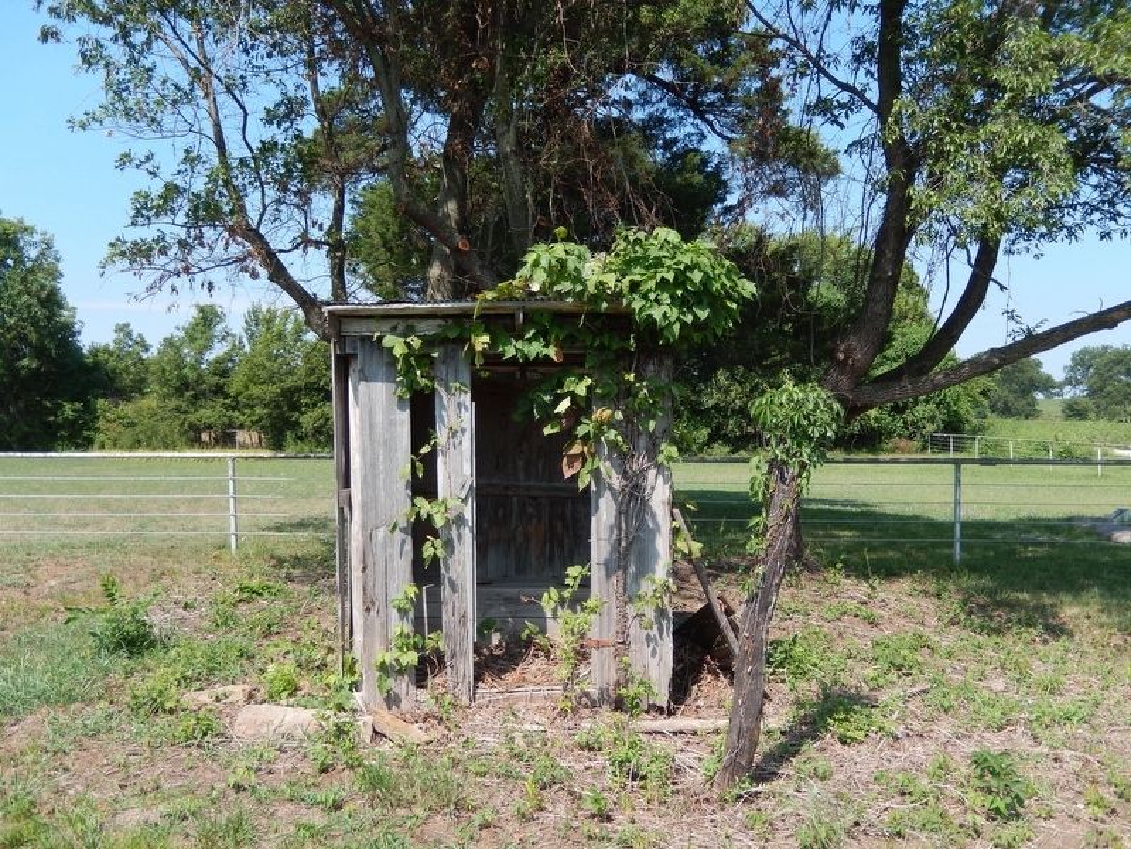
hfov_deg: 56.8
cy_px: 424
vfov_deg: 44.2
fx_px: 1046
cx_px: 566
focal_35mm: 32
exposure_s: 1/640
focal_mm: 5.7
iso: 125
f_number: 3.8
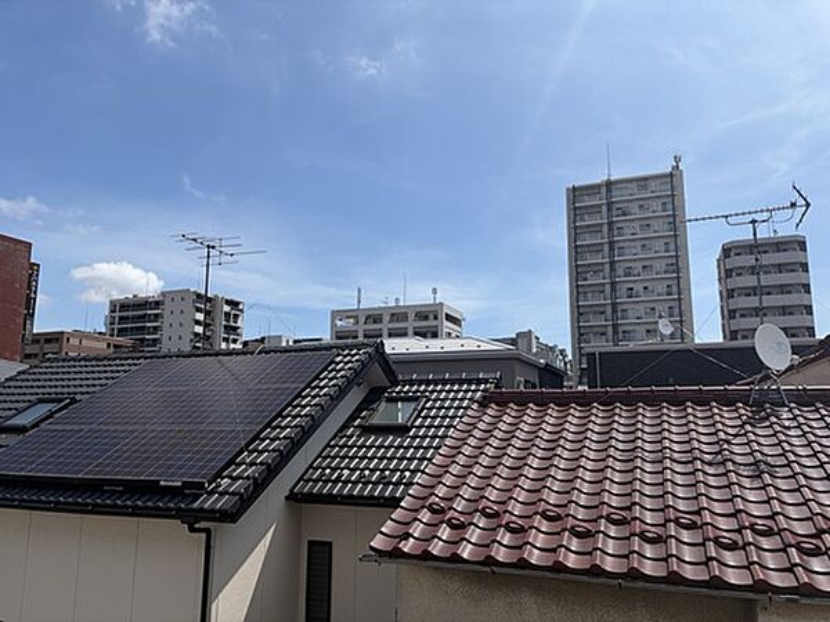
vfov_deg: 53.1
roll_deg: +0.7
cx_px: 415
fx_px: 623
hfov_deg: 67.3
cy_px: 311
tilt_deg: +9.8
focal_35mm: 26
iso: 64
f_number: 1.6
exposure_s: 1/7813
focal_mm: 5.96
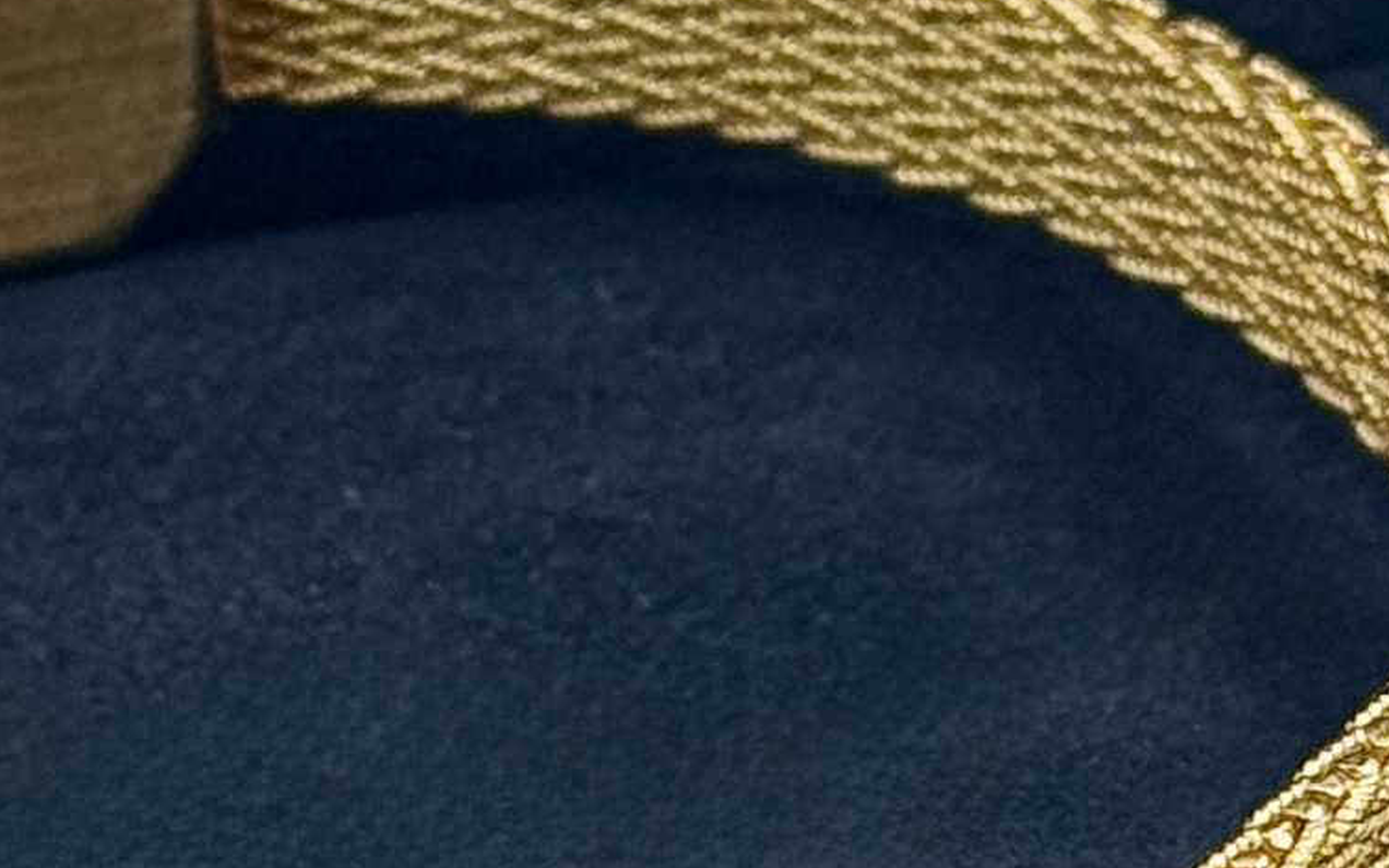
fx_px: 5907
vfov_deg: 8.4
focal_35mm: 156
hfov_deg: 13.3
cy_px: 123
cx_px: 267
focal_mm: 6.76
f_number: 1.78
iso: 64
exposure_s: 1/296
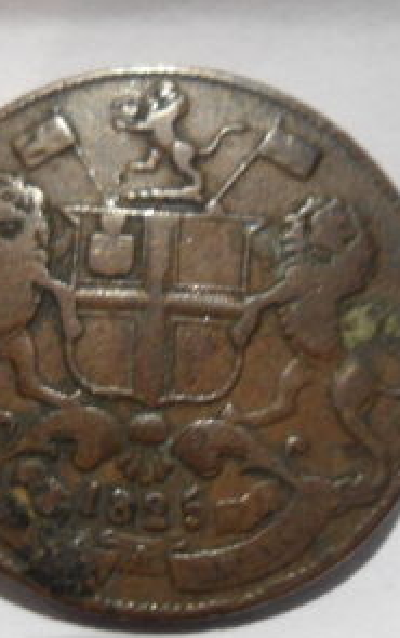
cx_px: 121
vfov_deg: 36.2
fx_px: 974
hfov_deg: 23.1
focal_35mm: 56
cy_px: 288
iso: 400
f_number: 2.8
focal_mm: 4.7
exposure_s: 1/20
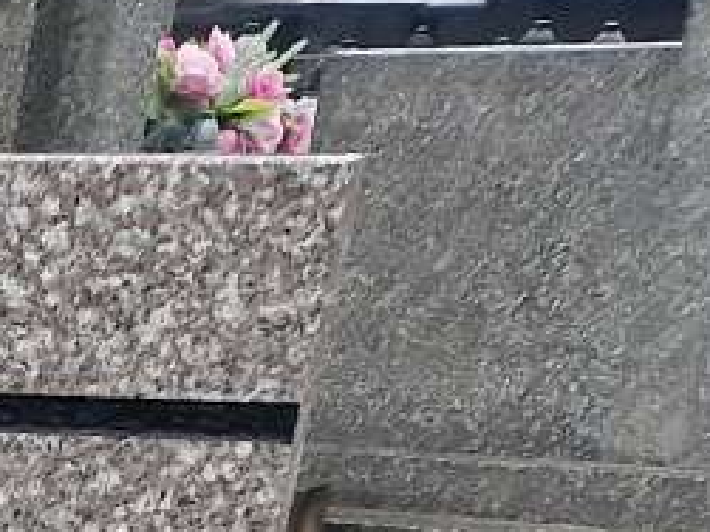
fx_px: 3608
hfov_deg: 8.9
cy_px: 1995
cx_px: -1513
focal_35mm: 176
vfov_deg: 6.9
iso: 125
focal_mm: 5.4
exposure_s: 1/180
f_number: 1.8
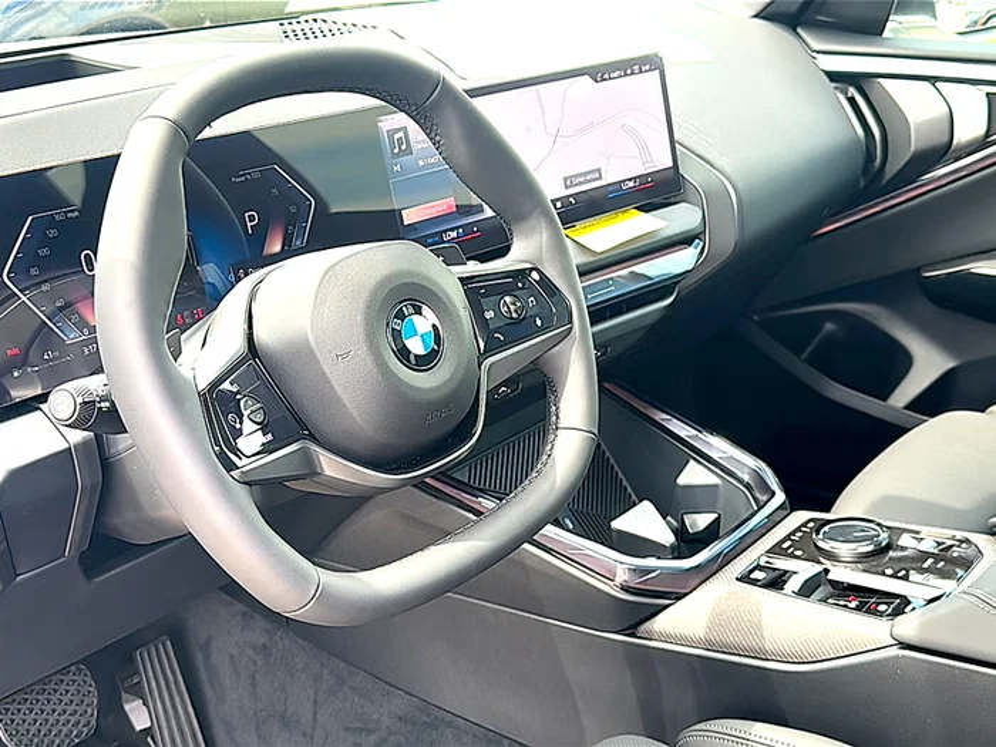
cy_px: 374
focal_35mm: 35
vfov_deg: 40.7
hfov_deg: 52.6
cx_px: 498
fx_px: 1007
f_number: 1.78
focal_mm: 6.86
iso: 64
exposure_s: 1/196
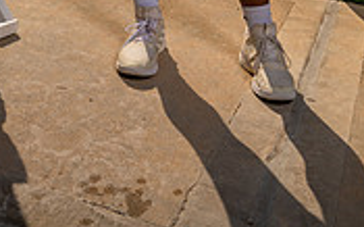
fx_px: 753
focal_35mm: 76
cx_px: 152
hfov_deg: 27.1
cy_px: -231
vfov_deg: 14.2
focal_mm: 29
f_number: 11
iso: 100
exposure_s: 1/250
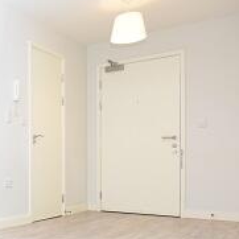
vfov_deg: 36.8
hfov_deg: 27.2
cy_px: 176
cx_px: -114
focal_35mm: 45
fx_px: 352
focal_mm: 10
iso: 800
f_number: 4.5
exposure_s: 1/100
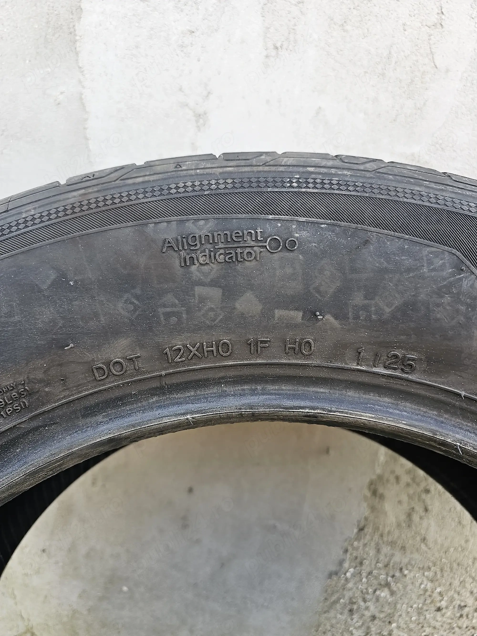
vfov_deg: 73.9
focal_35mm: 23
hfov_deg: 58.9
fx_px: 423
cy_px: 318
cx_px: 238
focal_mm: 6.3
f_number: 1.7
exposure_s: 1/190
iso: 50
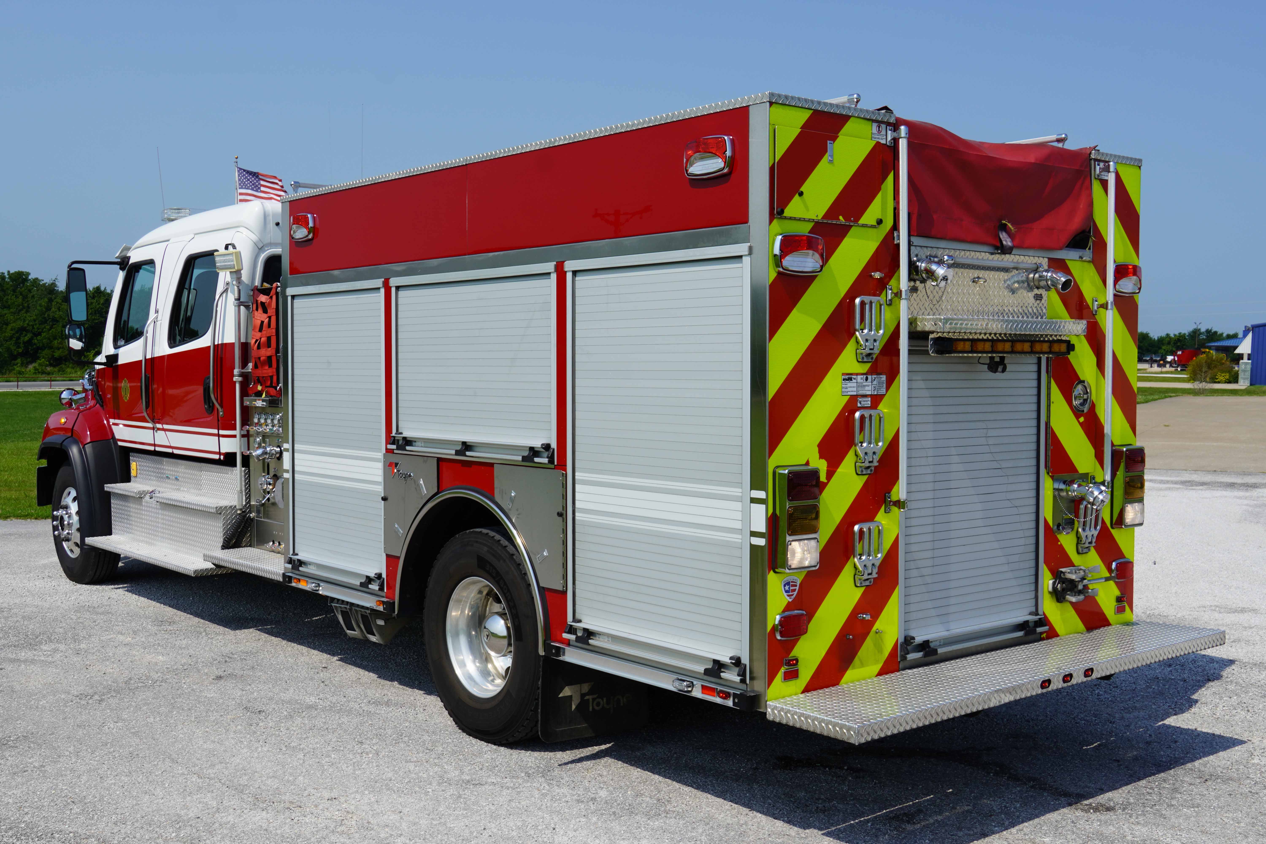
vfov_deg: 33.0
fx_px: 1424
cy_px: 422
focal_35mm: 40
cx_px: 633
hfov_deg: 47.9
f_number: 10
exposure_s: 1/250
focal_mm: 27
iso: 100
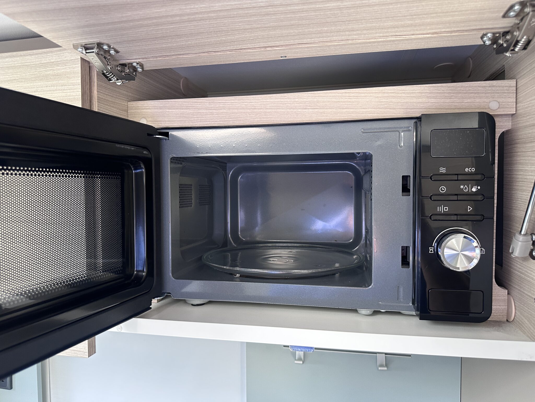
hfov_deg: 71.6
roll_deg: -0.3
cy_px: 201
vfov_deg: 56.8
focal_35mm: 24
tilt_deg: -2.1
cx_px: 268
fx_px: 371
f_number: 1.78
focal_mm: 6.86
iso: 250
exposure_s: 1/97
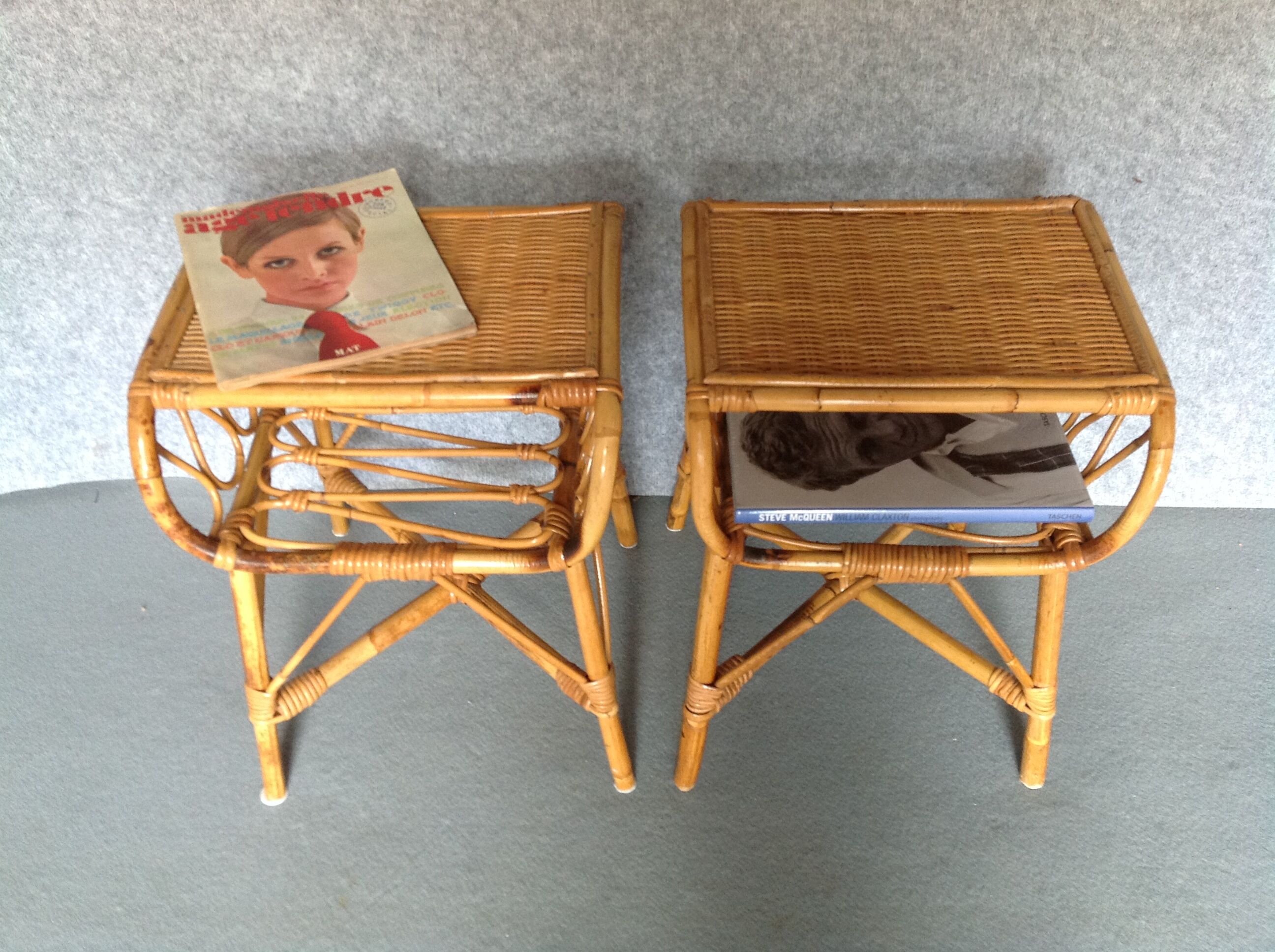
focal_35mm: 35
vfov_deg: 40.6
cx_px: 638
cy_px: 476
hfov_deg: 52.7
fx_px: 1287
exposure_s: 1/15
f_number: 2.4
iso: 125
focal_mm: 4.28
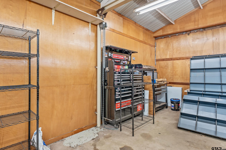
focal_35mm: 19
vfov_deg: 64.6
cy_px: 75
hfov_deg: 86.9
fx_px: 119
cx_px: 113
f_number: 8
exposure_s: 1/10
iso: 800
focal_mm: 19
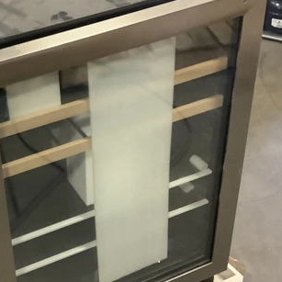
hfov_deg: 25.0
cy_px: 139
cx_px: 29
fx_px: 618
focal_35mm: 67
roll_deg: +4.8
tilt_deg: -35.1
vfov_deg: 25.7
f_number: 2.4
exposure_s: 1/30
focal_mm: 3.3
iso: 500
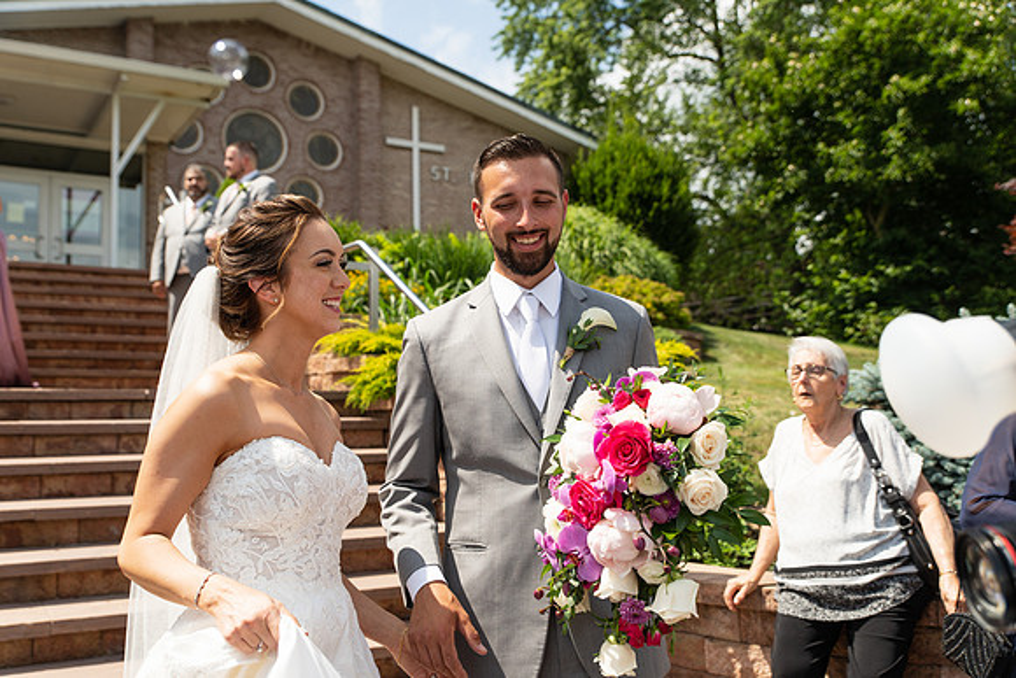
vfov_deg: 37.9
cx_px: 508
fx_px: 988
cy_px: 339
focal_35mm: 35
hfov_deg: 54.4
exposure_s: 1/1000
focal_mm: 35
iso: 125
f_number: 4
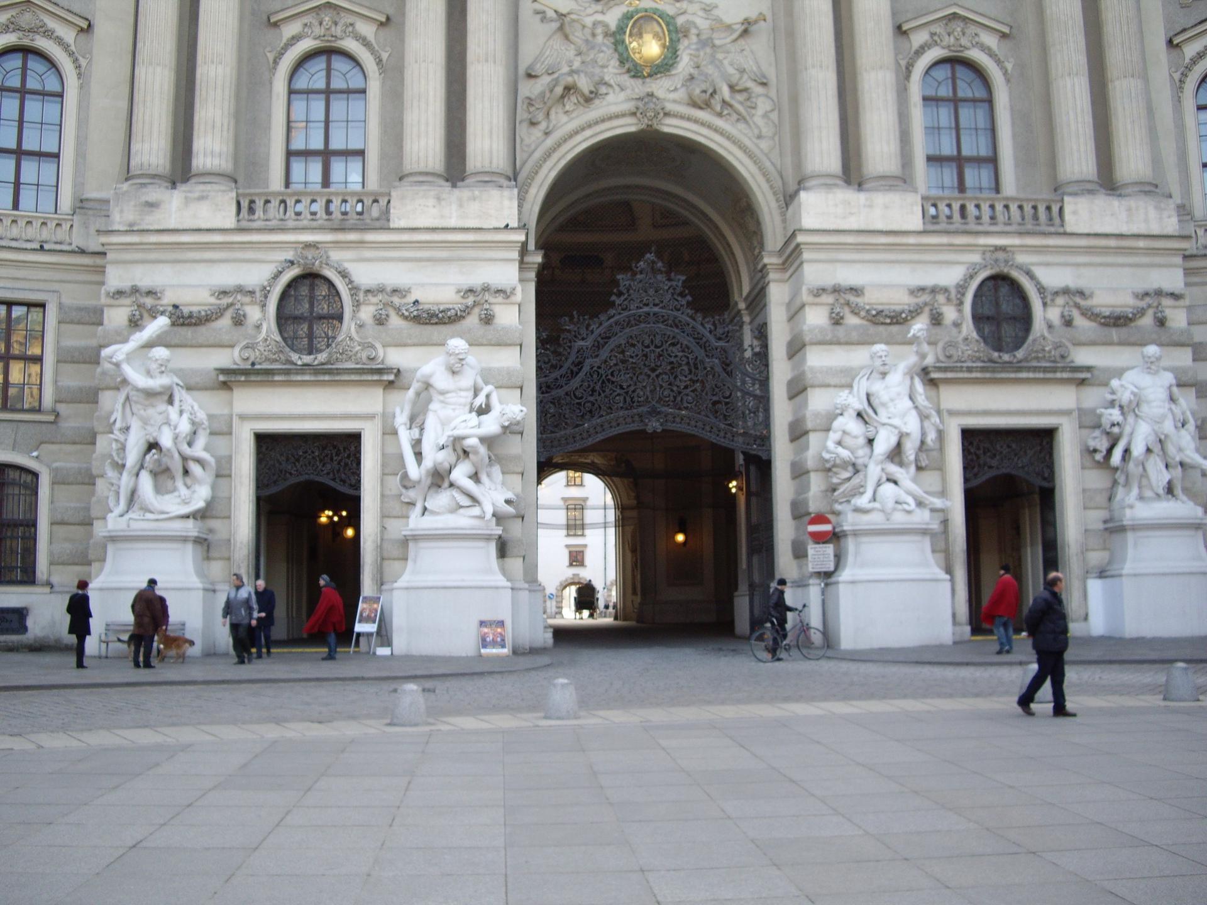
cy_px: 452
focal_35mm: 38
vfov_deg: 37.7
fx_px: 1325
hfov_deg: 49.0
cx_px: 604
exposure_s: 1/80
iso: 100
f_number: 2.8
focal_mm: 7.9
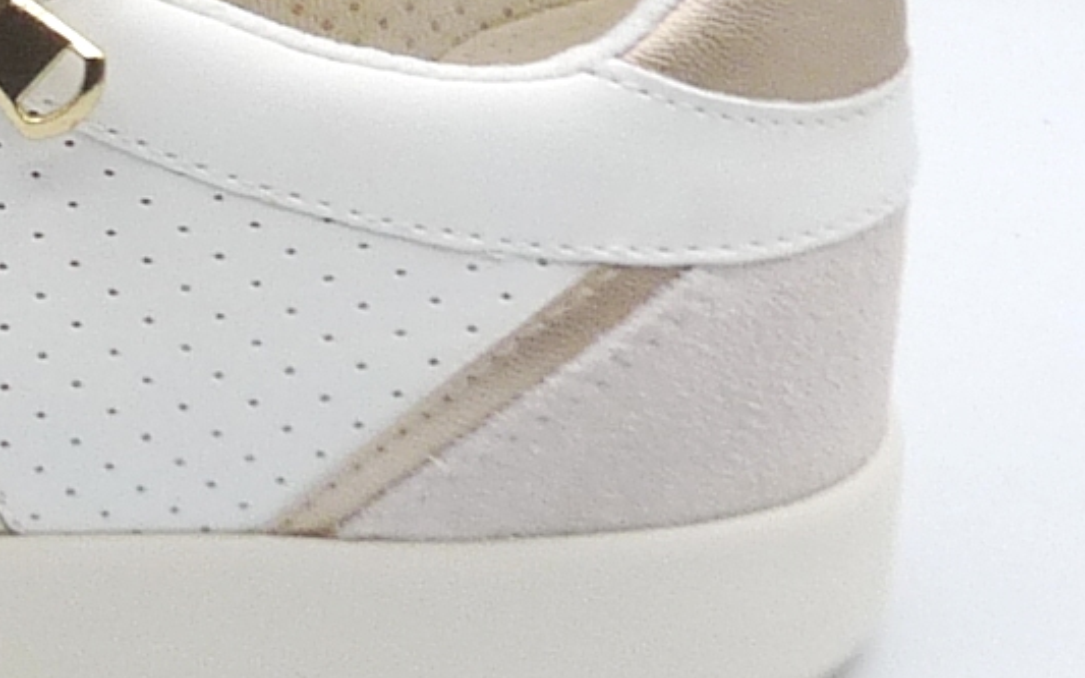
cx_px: -364
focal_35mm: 156
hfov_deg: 12.9
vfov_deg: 8.4
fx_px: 4612
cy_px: 67
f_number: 5.6
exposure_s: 1/200
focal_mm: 4.8
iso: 100
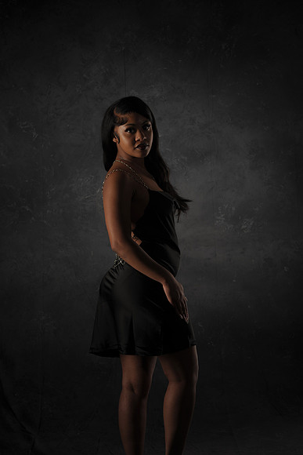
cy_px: 228
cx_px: 152
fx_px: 1072
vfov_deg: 23.9
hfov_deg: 16.1
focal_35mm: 85
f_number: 8
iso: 100
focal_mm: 85
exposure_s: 1/90
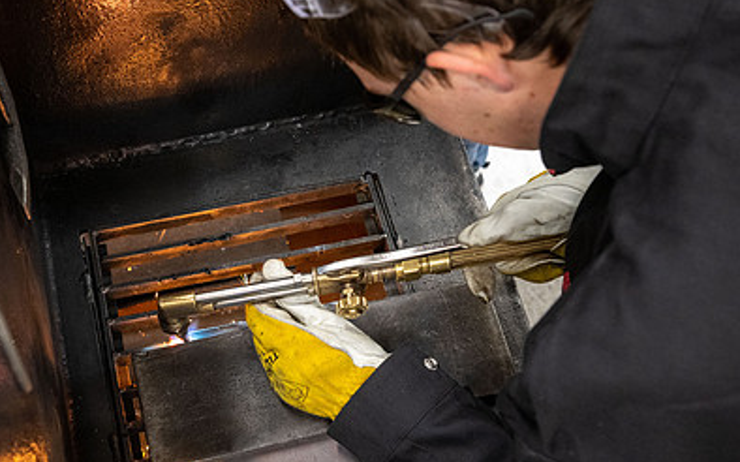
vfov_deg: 28.5
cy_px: 277
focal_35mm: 45
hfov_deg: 43.8
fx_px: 907
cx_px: 252
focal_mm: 30
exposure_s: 1/125
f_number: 4
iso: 2500
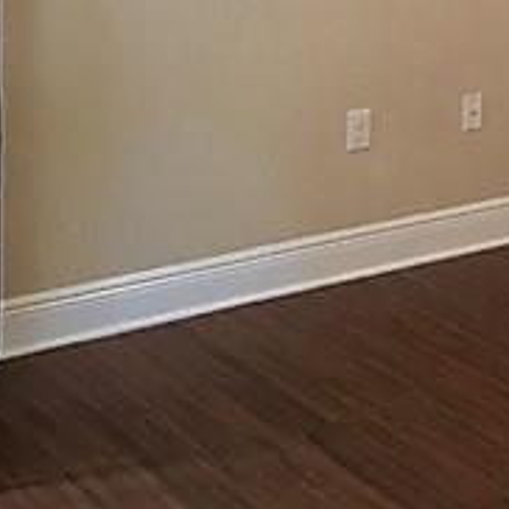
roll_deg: +0.3
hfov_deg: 18.0
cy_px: -159
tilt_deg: -1.9
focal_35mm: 90
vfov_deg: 18.0
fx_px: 1497
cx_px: 660
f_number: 2.2
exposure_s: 1/10
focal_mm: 4.15
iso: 100
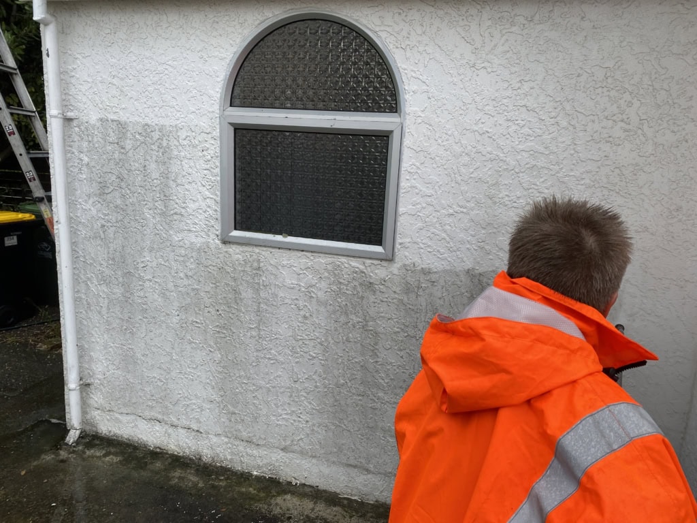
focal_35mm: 26
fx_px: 524
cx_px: 348
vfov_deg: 53.1
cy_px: 262
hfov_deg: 67.3
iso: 32
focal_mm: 4.2
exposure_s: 1/942
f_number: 1.8
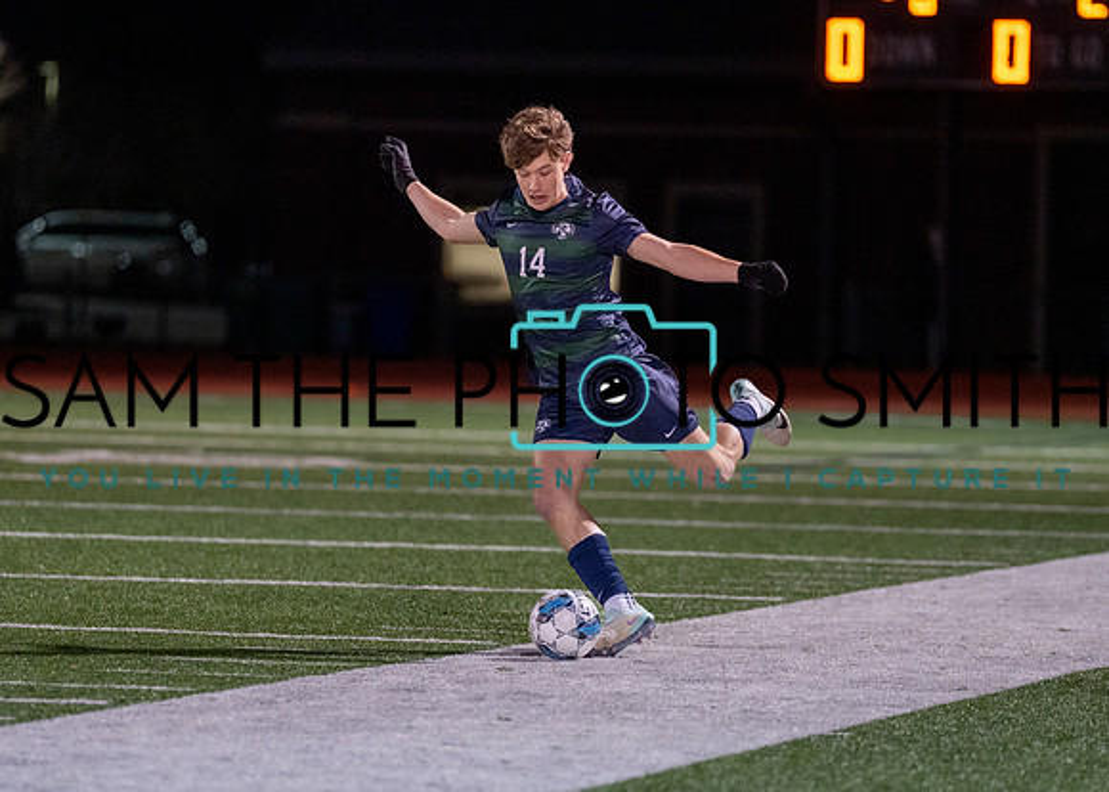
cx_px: 608
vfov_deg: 4.8
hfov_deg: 6.8
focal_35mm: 299
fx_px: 9401
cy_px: 400
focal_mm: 200
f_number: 2.8
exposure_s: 1/1000
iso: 2500
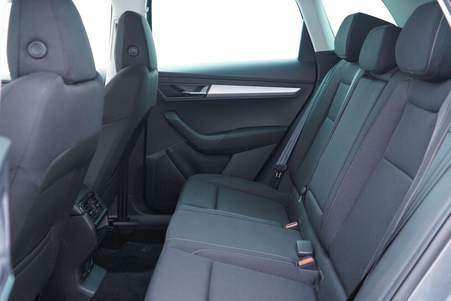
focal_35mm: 36
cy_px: 150
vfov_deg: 36.9
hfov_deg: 53.1
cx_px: 226
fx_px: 451
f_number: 2.8
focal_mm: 24
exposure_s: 1/40
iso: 640
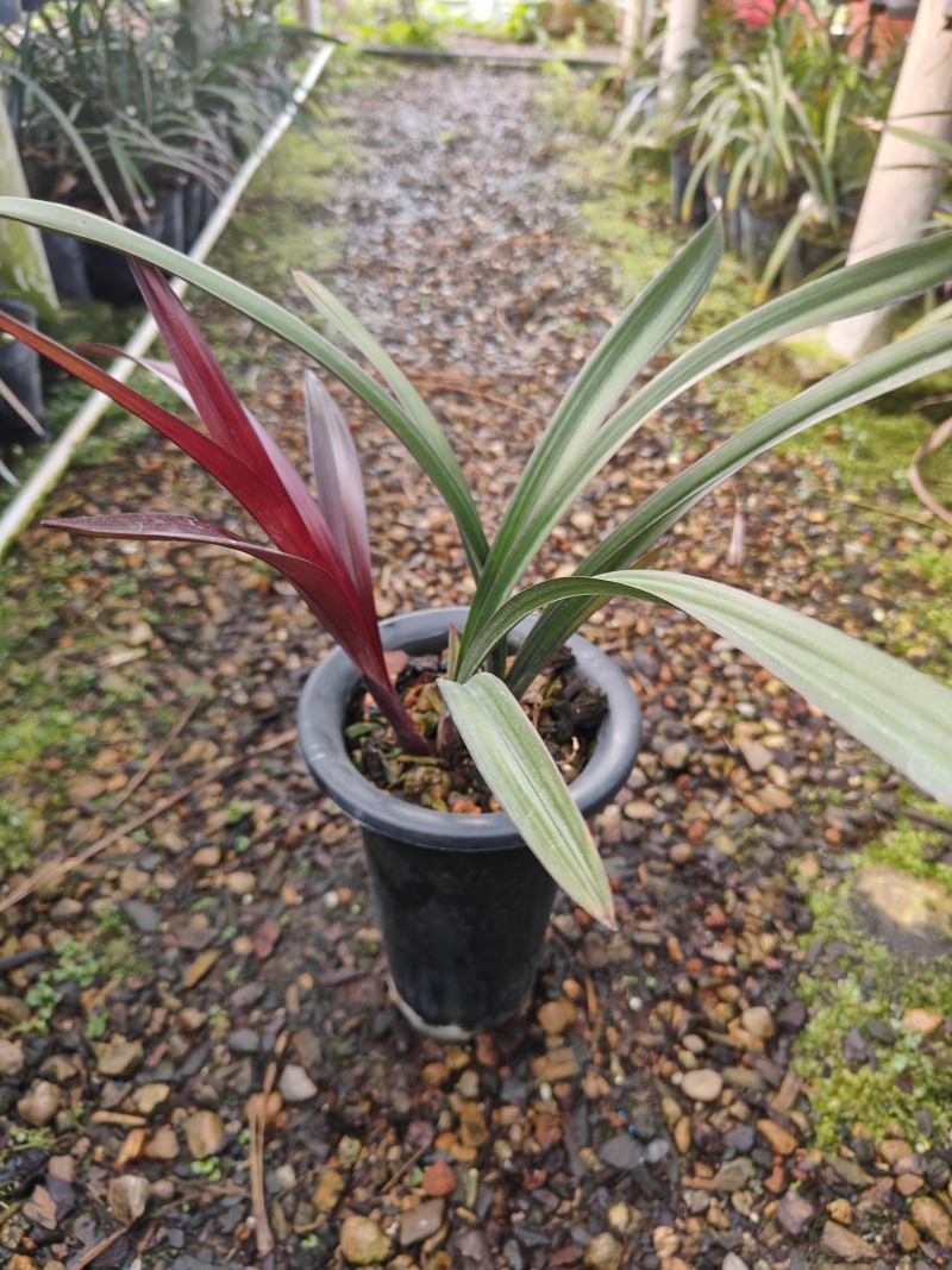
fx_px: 880
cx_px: 476
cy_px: 635
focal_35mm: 24
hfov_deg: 56.8
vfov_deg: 71.6
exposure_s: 1/50
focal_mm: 5.59
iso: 400
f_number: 1.8
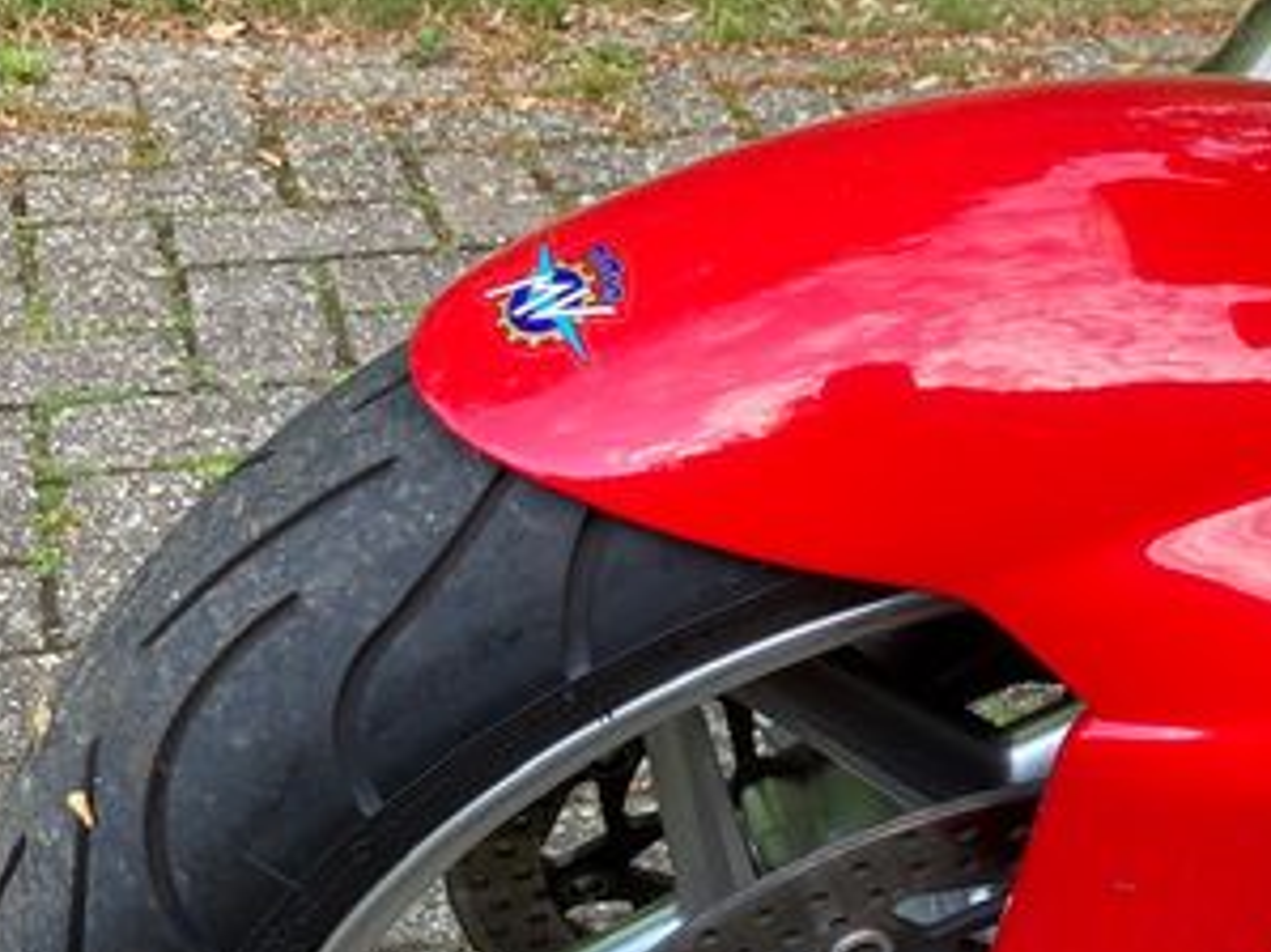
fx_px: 2202
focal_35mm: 60
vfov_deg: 23.8
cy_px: 846
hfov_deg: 31.8
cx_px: 897
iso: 32
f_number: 1.8
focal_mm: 3.99
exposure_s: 1/121
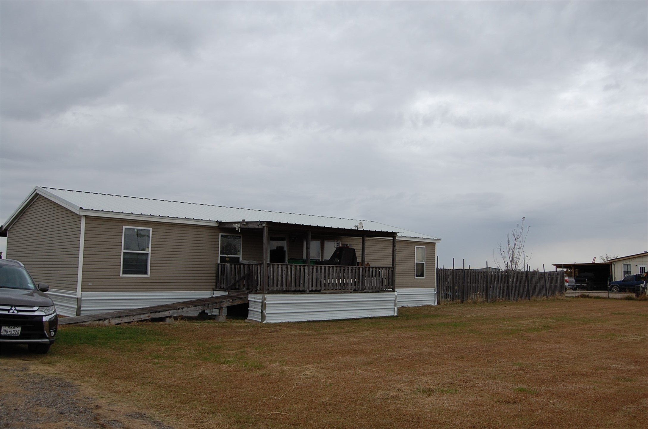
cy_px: 214
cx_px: 324
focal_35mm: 30
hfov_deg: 62.0
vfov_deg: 43.5
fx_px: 539
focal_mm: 20
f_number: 6.3
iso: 200
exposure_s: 1/160
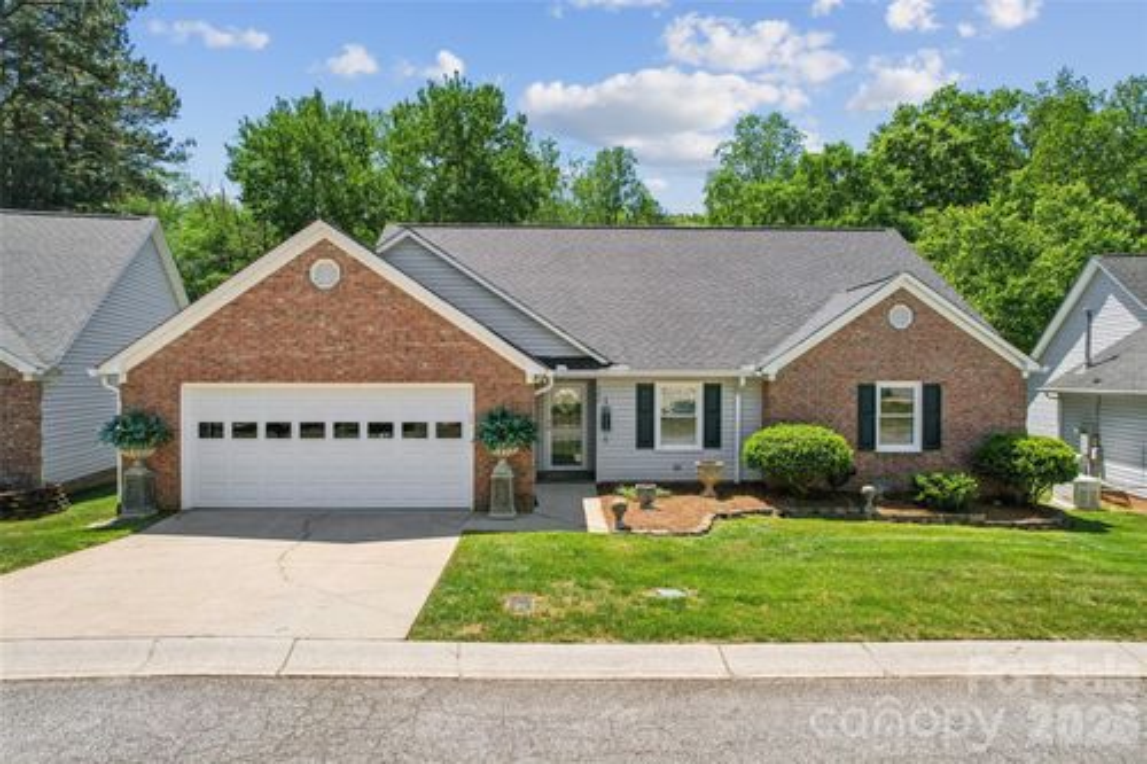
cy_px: 382
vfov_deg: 57.2
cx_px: 574
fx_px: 701
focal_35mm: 22
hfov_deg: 78.6
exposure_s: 1/320
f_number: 2.8
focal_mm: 8.4
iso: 120
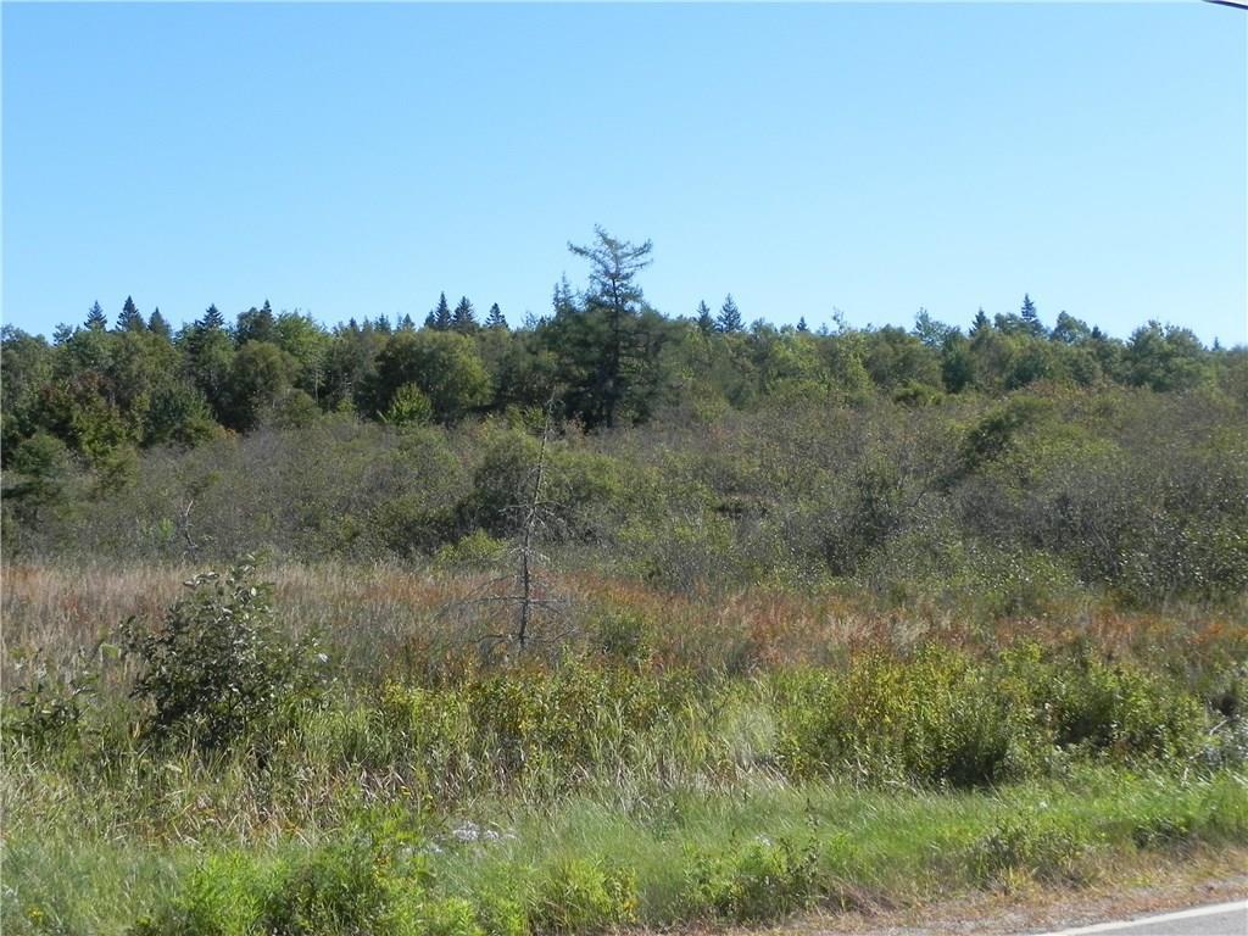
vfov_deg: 31.5
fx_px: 1658
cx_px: 624
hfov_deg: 41.2
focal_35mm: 46
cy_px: 468
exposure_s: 1/160
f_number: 8
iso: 160
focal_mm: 8.2
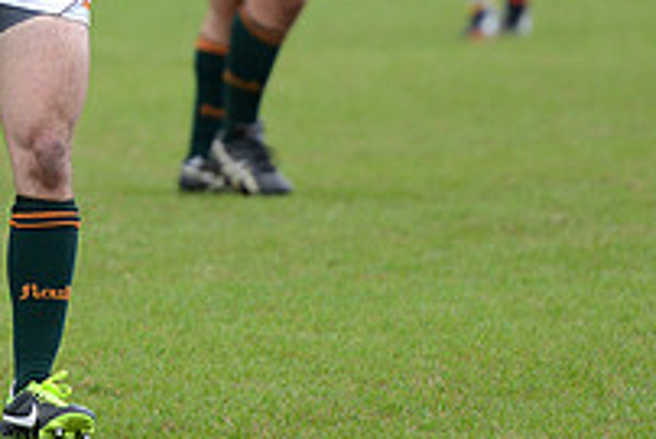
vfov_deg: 2.5
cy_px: -115
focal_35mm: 559
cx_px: -23
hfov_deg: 3.7
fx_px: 10193
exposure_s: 1/640
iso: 500
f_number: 2.8
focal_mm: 195
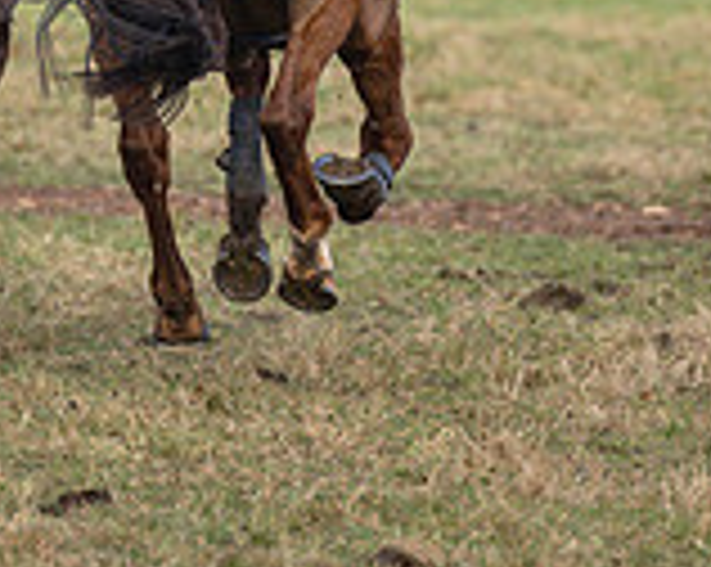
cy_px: -394
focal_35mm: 971
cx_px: 157
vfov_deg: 1.6
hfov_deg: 2.0
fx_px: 20407
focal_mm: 200
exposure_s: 1/1600
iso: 400
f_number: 2.8
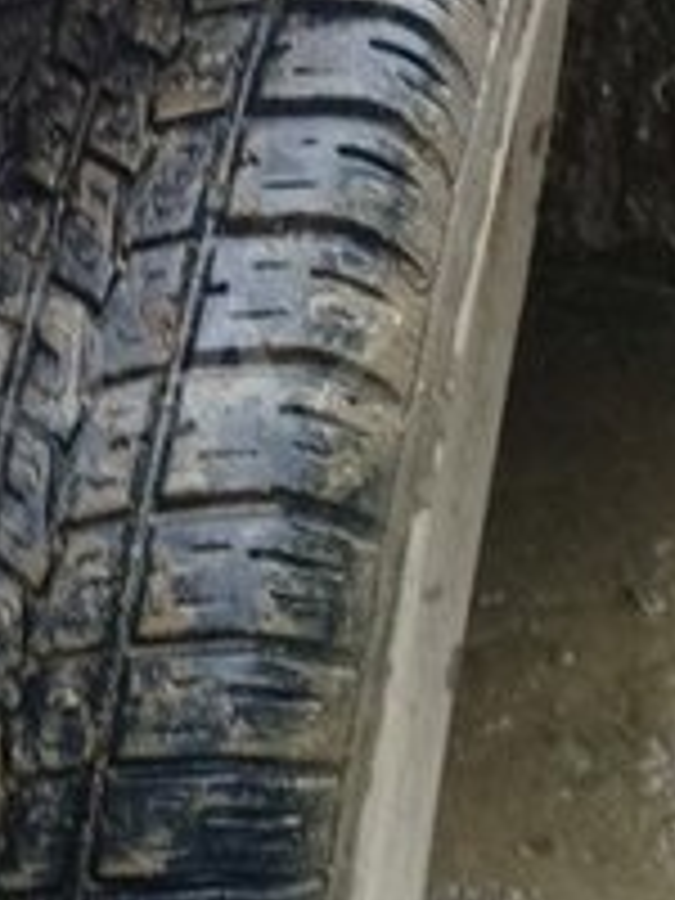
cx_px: -54
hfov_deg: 18.5
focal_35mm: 77
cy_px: 364
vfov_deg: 25.3
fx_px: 2002
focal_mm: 3.3
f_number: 2.2
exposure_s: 1/33
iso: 50
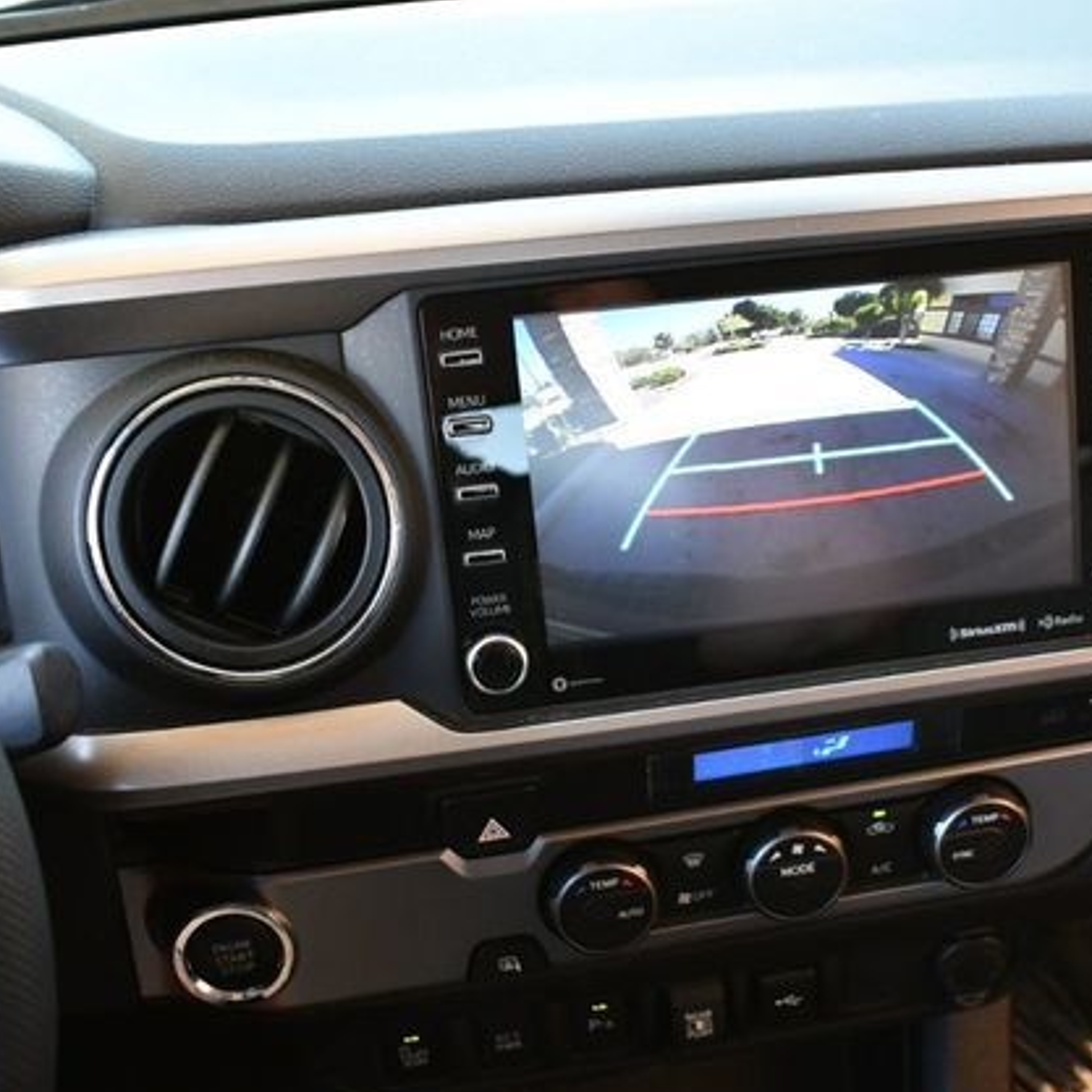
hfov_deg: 35.9
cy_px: 556
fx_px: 1677
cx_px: 649
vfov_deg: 36.1
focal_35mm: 47
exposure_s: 1/125
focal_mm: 18
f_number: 3.5
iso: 900
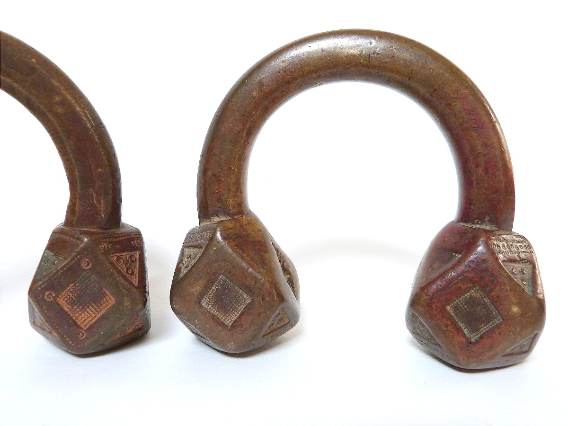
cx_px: 284
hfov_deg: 60.0
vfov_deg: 46.8
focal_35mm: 30
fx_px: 492
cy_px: 213
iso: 200
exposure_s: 1/60
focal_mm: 5.2
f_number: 2.9
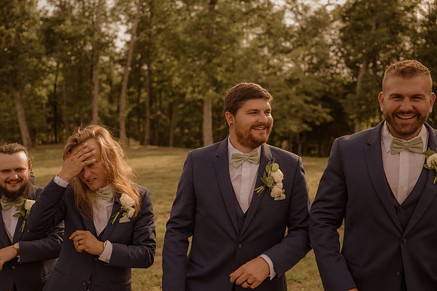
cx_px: 218
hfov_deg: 48.4
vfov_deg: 33.4
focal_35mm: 40
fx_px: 486
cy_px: 146
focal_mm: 40
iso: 500
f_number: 2.8
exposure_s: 1/2000
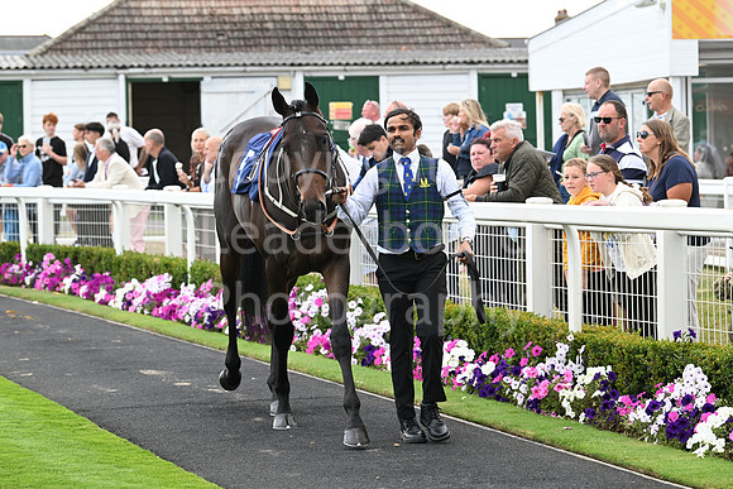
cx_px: 366
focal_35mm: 122
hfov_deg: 16.8
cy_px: 244
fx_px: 2485
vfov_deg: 11.2
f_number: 5.6
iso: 400
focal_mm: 122
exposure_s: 1/320
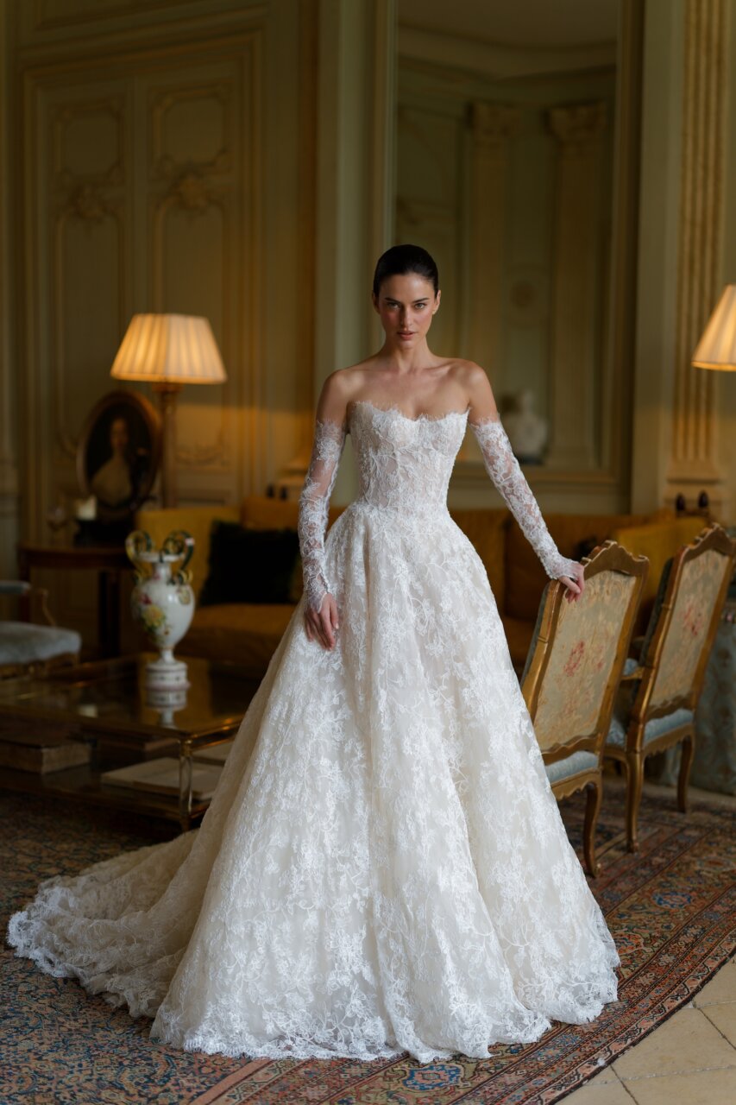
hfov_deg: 27.0
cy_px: 552
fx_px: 1534
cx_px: 368
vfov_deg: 39.6
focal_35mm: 50
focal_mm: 50
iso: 64
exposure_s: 1/200
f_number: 1.2
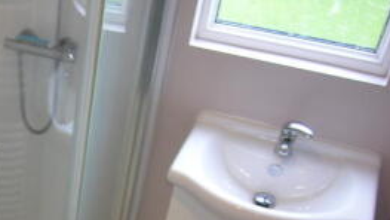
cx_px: -27
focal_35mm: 58
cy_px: 264
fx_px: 600
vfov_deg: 19.5
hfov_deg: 32.2
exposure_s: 1/3.9
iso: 70
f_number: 2.6
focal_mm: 6.1
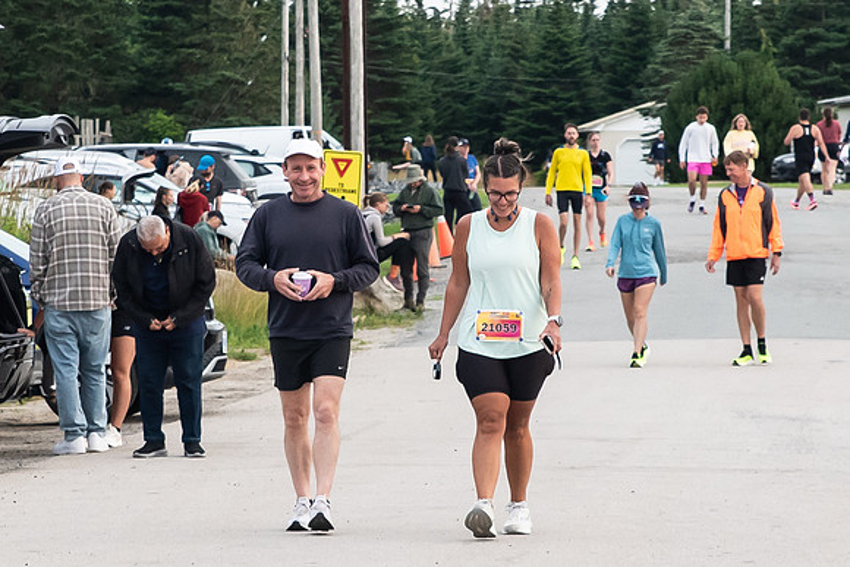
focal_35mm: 197
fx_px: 4654
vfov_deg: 7.0
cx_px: 351
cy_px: 301
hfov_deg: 10.4
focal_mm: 56
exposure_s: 1/250
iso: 800
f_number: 4.5
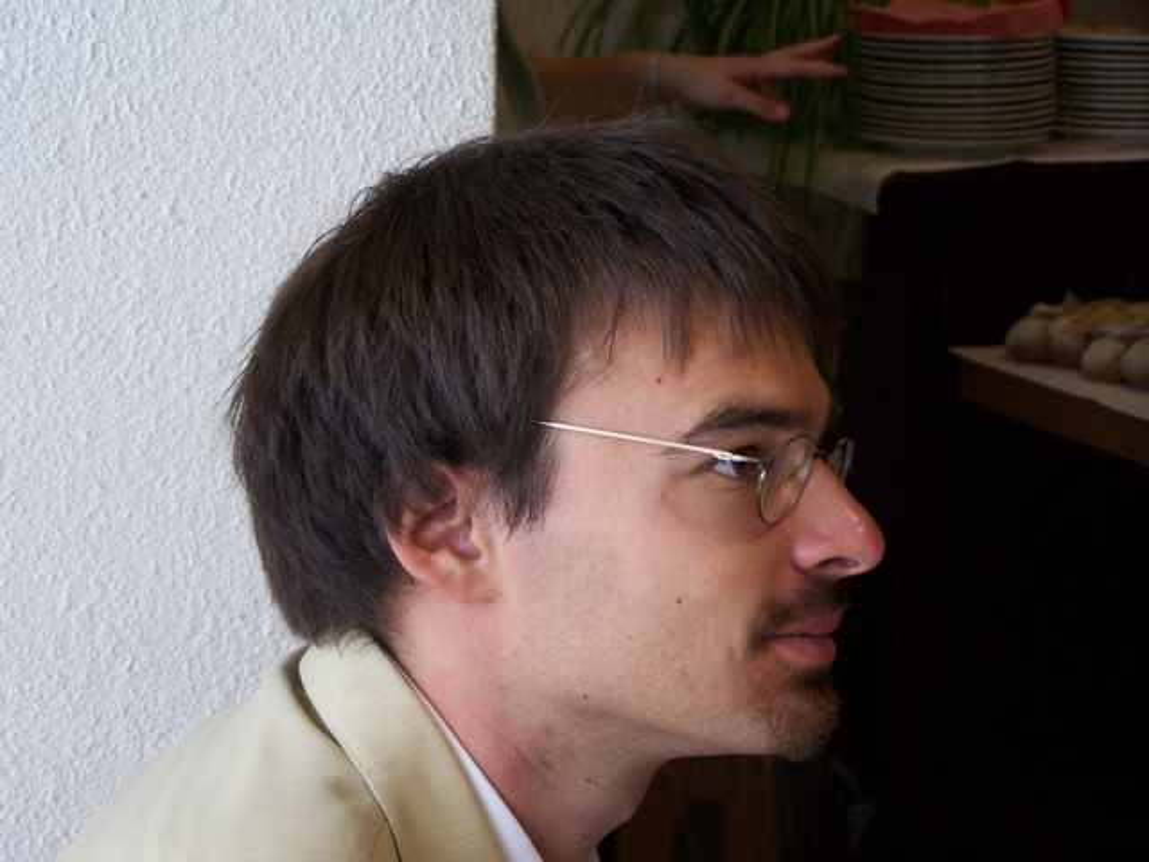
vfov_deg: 14.1
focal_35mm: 105
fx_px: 3485
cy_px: 431
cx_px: 574
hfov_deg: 18.7
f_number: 3.2
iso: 140
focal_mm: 17.5
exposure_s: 1/50
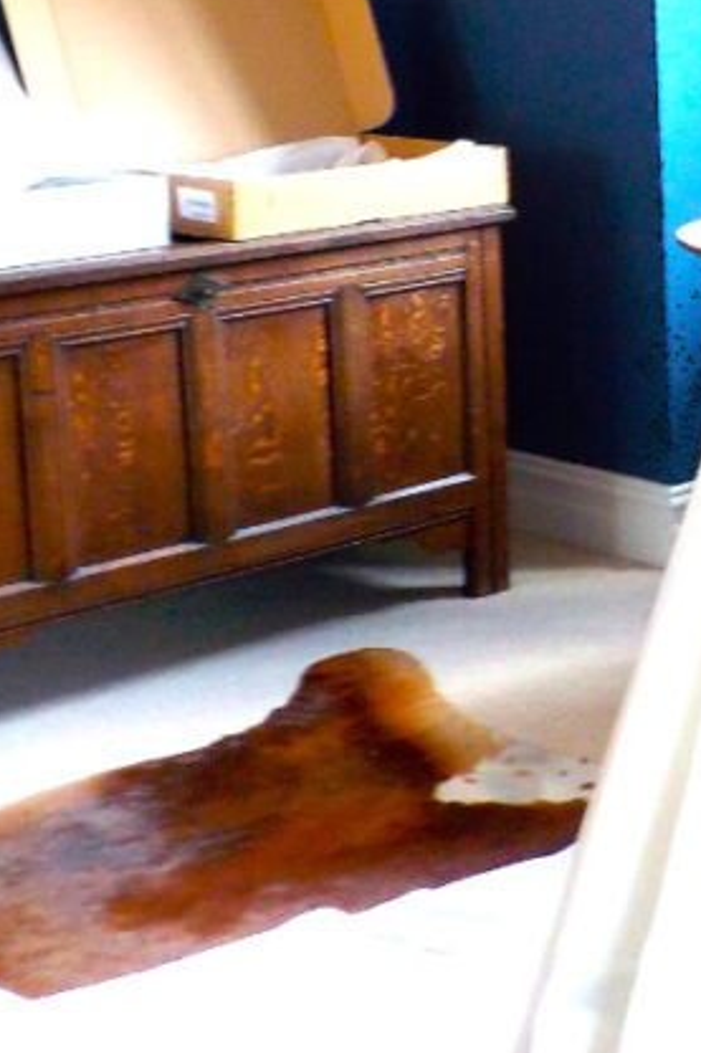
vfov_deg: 26.2
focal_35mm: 77
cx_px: 914
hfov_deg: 16.7
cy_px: 368
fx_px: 2251
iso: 250
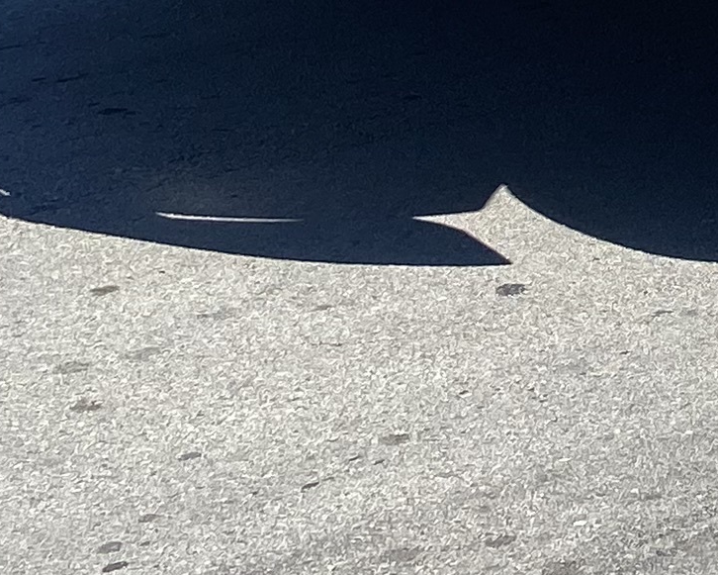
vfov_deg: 9.7
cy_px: -784
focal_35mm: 141
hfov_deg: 12.0
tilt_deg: +0.4
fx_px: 2997
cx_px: 1490
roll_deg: -1.1
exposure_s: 1/2688
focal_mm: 4.25
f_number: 1.8
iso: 32
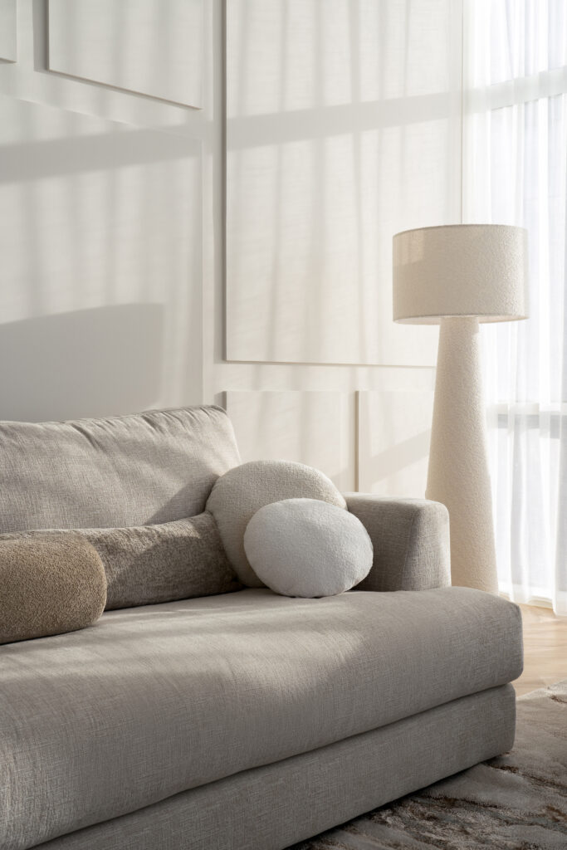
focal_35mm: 41
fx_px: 968
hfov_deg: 32.6
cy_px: 425
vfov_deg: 47.4
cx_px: 284
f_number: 11
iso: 100
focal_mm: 41
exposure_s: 1/40
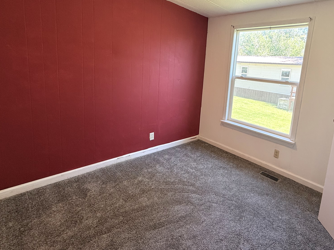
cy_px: 100
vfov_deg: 68.0
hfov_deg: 81.6
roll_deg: -5.6
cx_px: 225
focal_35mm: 19
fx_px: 183
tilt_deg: -8.6
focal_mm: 2.22
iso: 100
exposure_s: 1/120
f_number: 2.2
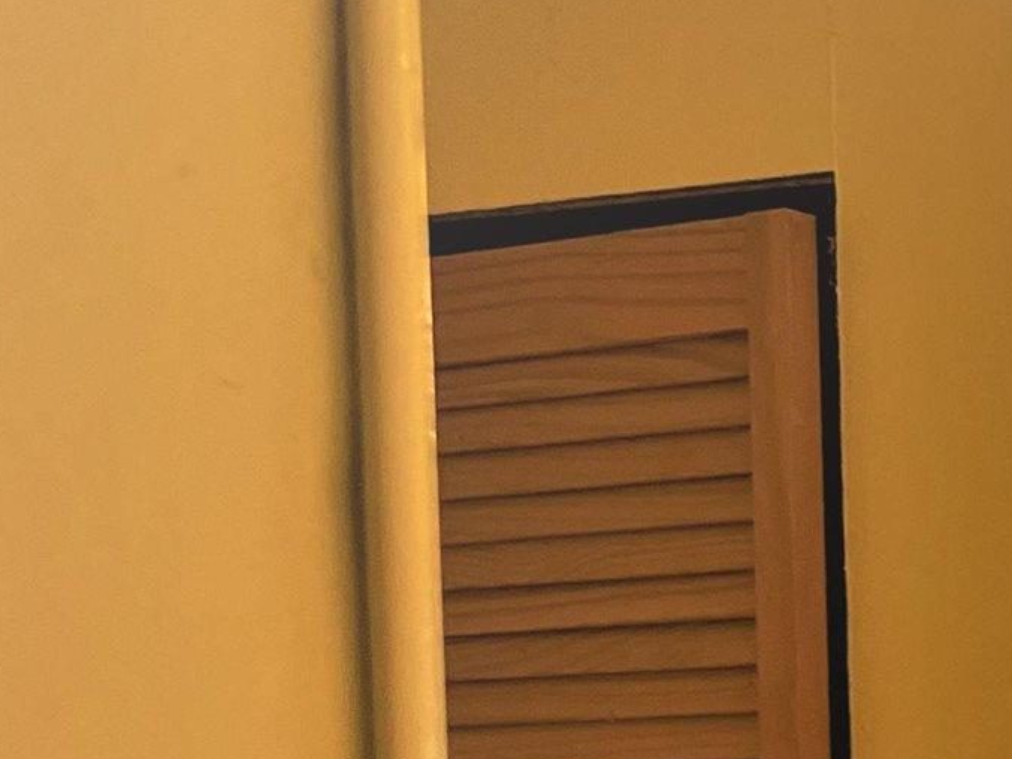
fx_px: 3450
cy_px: 1162
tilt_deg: -1.3
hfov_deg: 13.8
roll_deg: +0.4
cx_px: 2094
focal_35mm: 118
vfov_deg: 12.0
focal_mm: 5.7
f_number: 1.5
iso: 50
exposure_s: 1/120
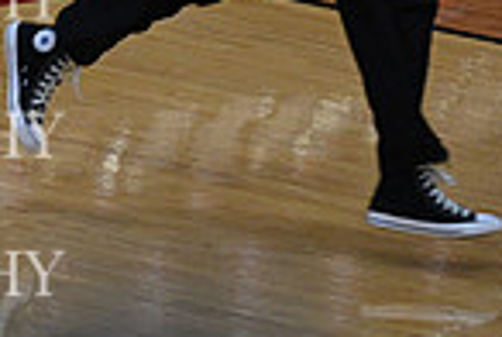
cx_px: -433
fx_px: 11066
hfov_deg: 2.6
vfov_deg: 1.7
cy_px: -211
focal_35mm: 792
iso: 4000
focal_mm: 200
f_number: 4
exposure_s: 1/400
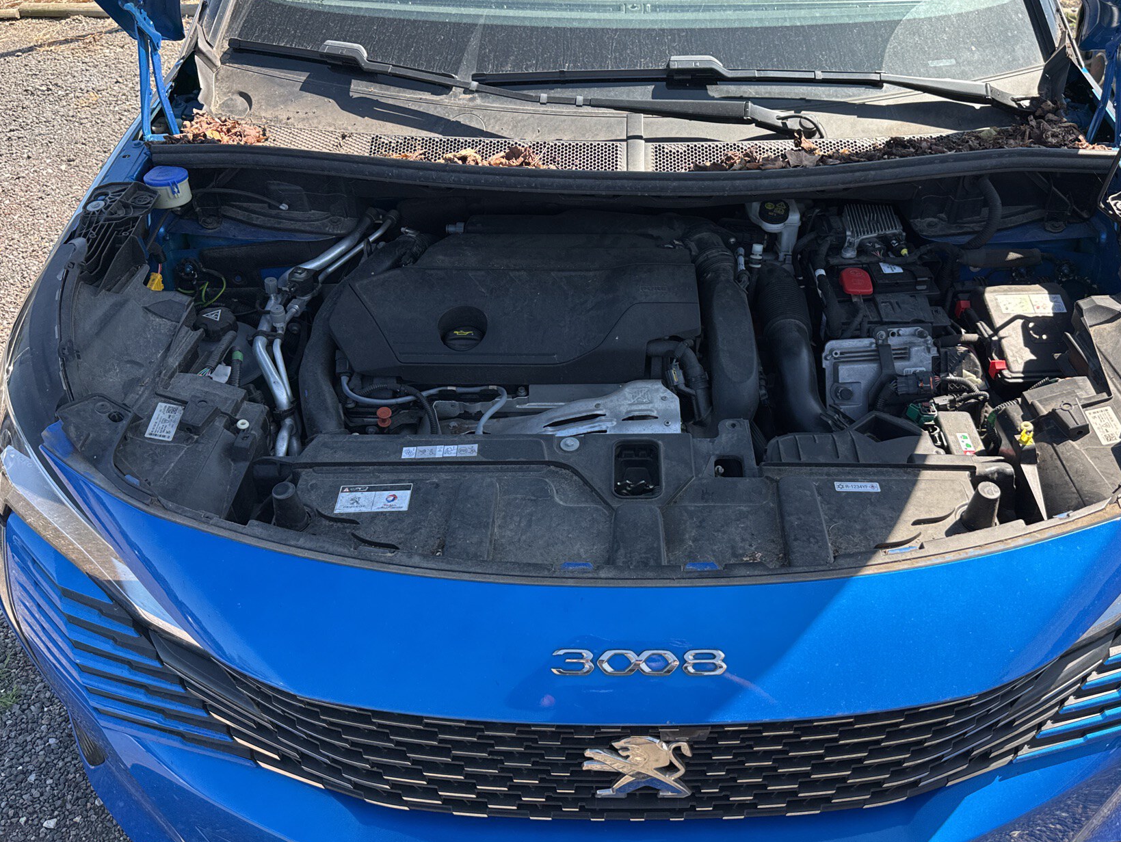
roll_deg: -0.3
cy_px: 351
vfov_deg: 48.1
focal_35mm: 29
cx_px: 638
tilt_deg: -37.6
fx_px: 940
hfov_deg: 61.4
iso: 100
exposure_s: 1/1018
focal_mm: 6.76
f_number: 1.78
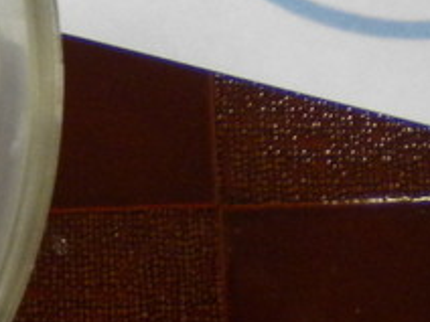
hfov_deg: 9.9
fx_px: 2460
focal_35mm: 198
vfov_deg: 7.4
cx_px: -28
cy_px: -132
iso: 269
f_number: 3.1
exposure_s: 1/61.5
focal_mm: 6.3
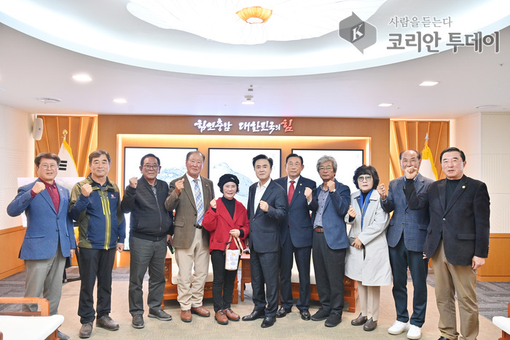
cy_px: 170
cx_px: 255
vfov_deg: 41.1
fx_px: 453
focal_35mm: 32
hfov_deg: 58.7
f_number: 4.5
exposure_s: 1/200
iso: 2500
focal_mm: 32
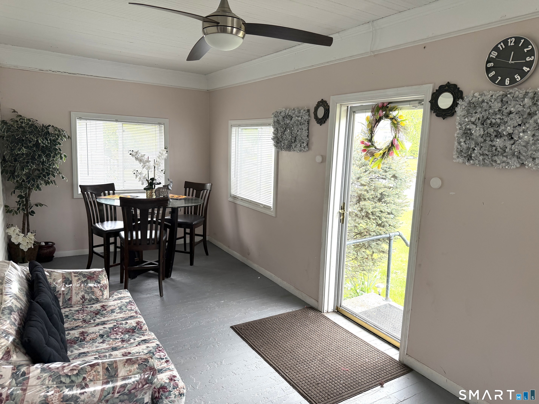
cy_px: 202
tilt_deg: -10.7
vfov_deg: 56.8
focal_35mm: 24
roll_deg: -1.6
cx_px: 270
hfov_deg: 71.6
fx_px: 374
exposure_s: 1/176
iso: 100
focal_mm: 6.76
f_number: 1.78
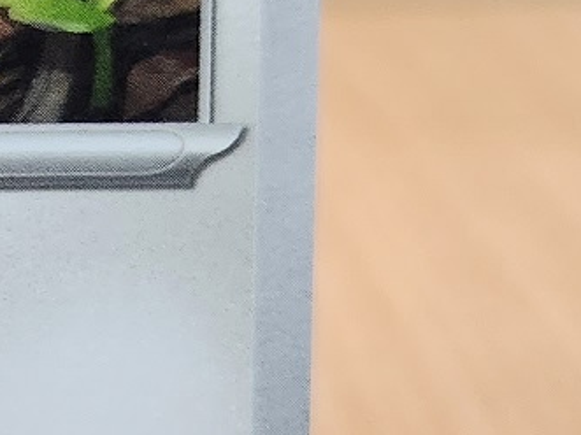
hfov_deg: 12.9
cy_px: 337
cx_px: -453
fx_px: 2332
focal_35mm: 139
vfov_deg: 10.6
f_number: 1.8
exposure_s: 1/120
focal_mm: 5.4
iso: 640
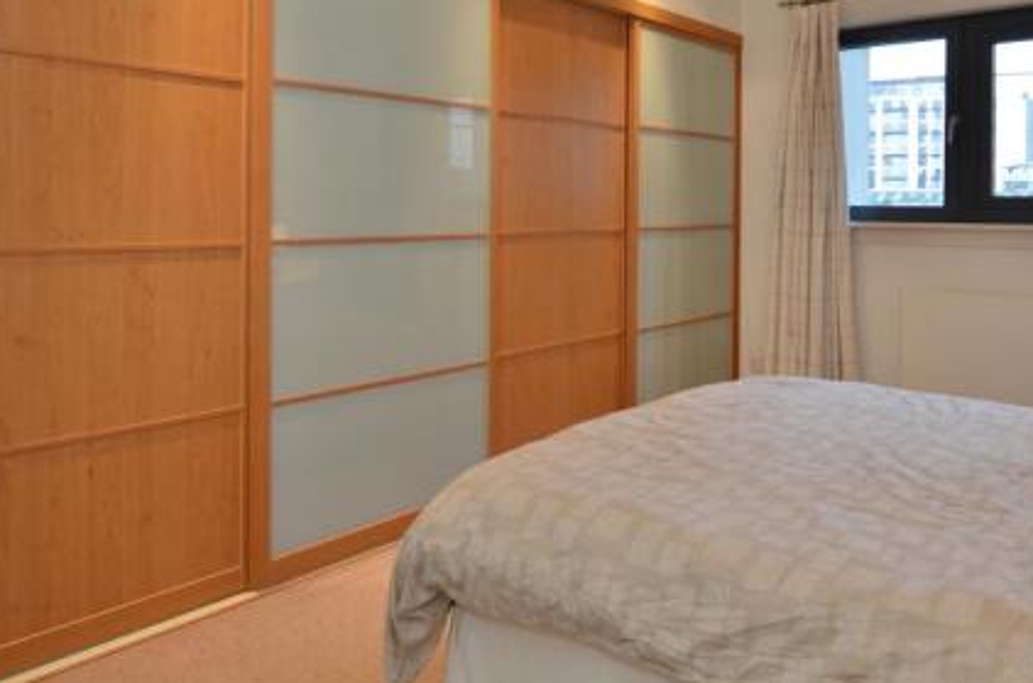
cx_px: 612
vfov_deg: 45.2
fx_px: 801
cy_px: 211
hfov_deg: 65.1
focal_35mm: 28
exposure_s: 1/60
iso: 320
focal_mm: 12
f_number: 4
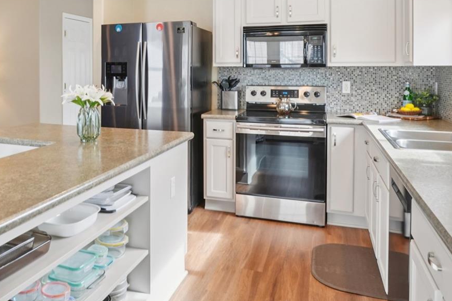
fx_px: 414
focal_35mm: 33
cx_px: 142
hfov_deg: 55.8
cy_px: 78
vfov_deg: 39.0
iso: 400
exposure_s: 1/20
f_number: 8
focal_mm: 12
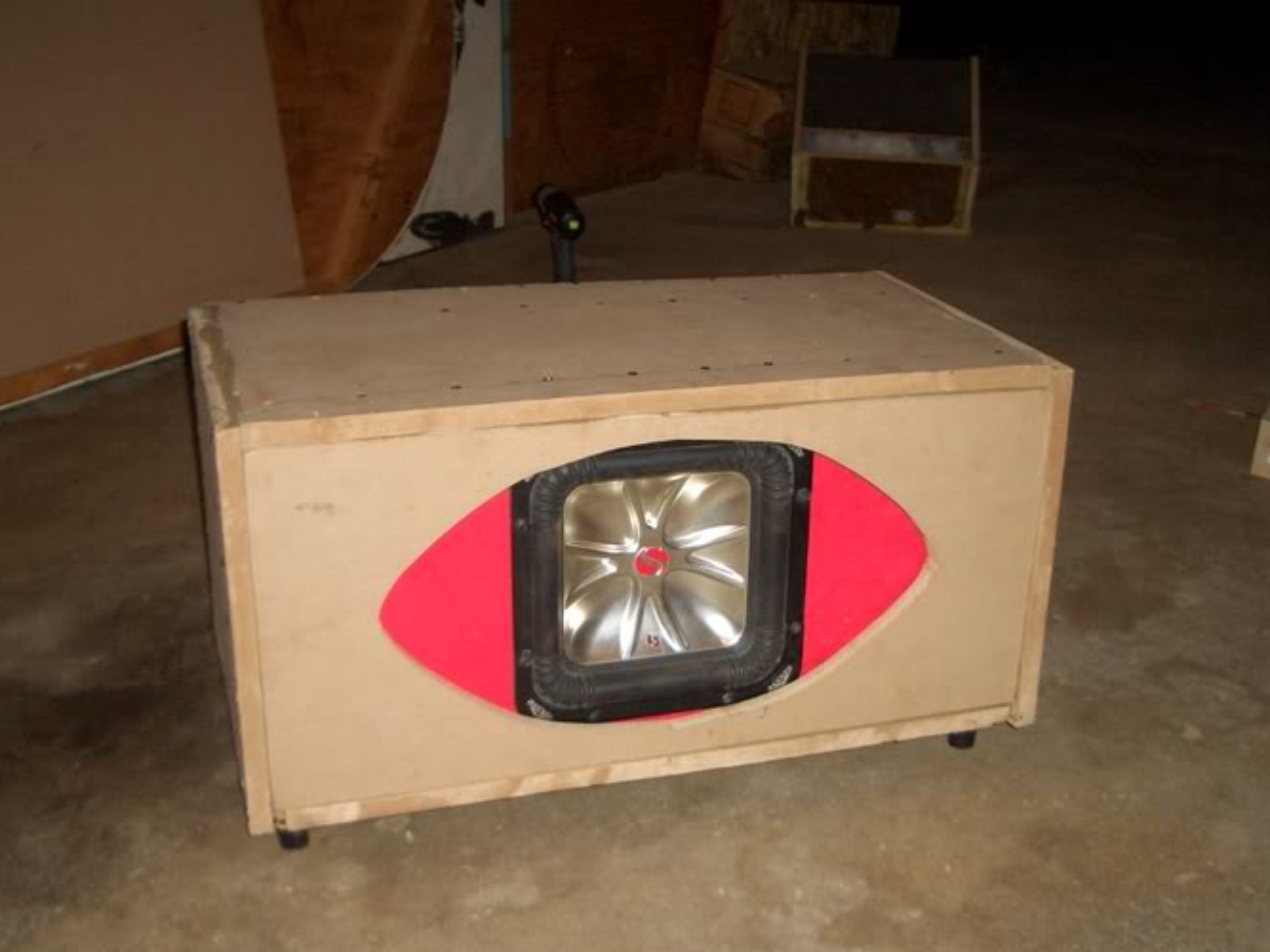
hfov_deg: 44.8
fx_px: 1541
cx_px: 611
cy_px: 541
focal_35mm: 42
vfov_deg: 34.3
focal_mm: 5.8
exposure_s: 1/60
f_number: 2.6
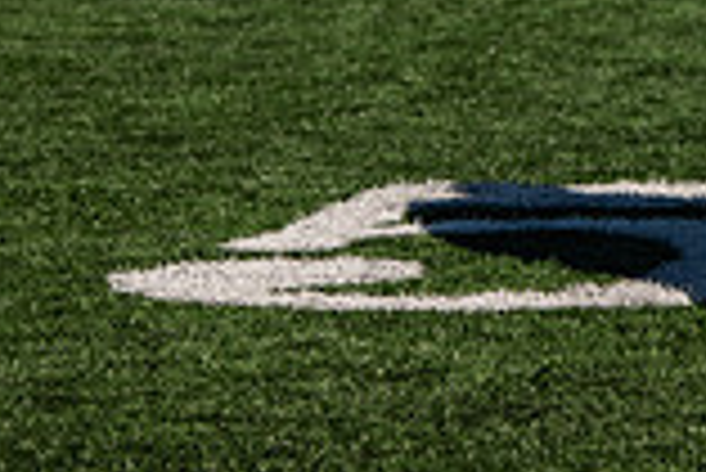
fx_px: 8676
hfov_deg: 4.6
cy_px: -380
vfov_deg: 3.1
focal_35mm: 442
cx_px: 1016
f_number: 4.5
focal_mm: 120
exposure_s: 1/640
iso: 50
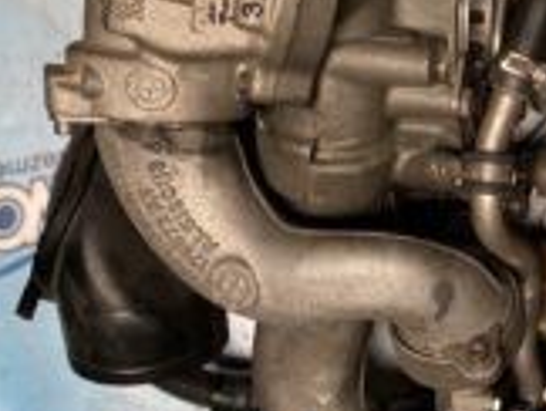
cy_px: 197
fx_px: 1090
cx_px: 610
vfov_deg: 21.4
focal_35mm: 69
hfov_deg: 25.9
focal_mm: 4.25
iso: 80
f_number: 1.8
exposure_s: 1/100
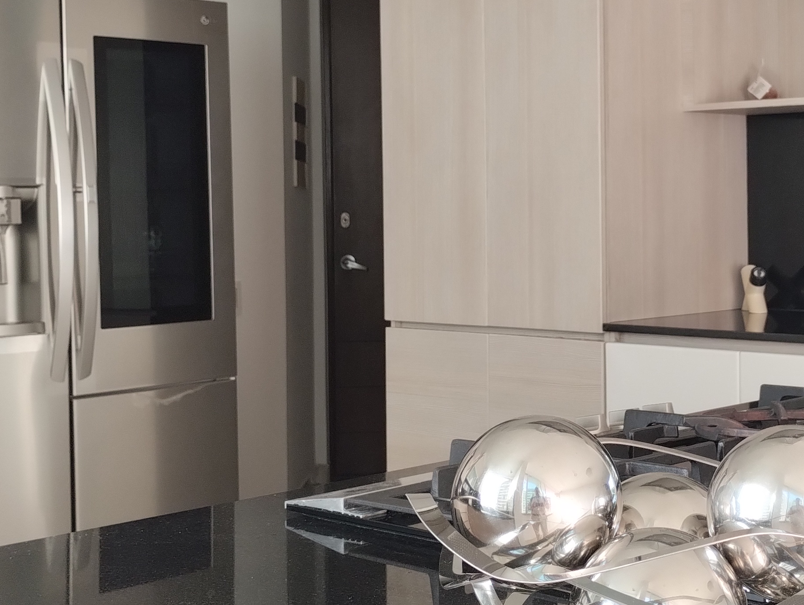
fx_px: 1465
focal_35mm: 63
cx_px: 605
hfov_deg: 30.2
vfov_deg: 23.3
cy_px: 218
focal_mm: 4.27
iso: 109
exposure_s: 1/60
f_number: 1.8
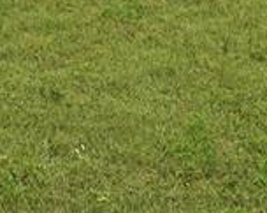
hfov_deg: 20.1
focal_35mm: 95
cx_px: 83
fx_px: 749
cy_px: -370
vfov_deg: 11.6
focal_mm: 10
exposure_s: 1/800
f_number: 7.1
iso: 100
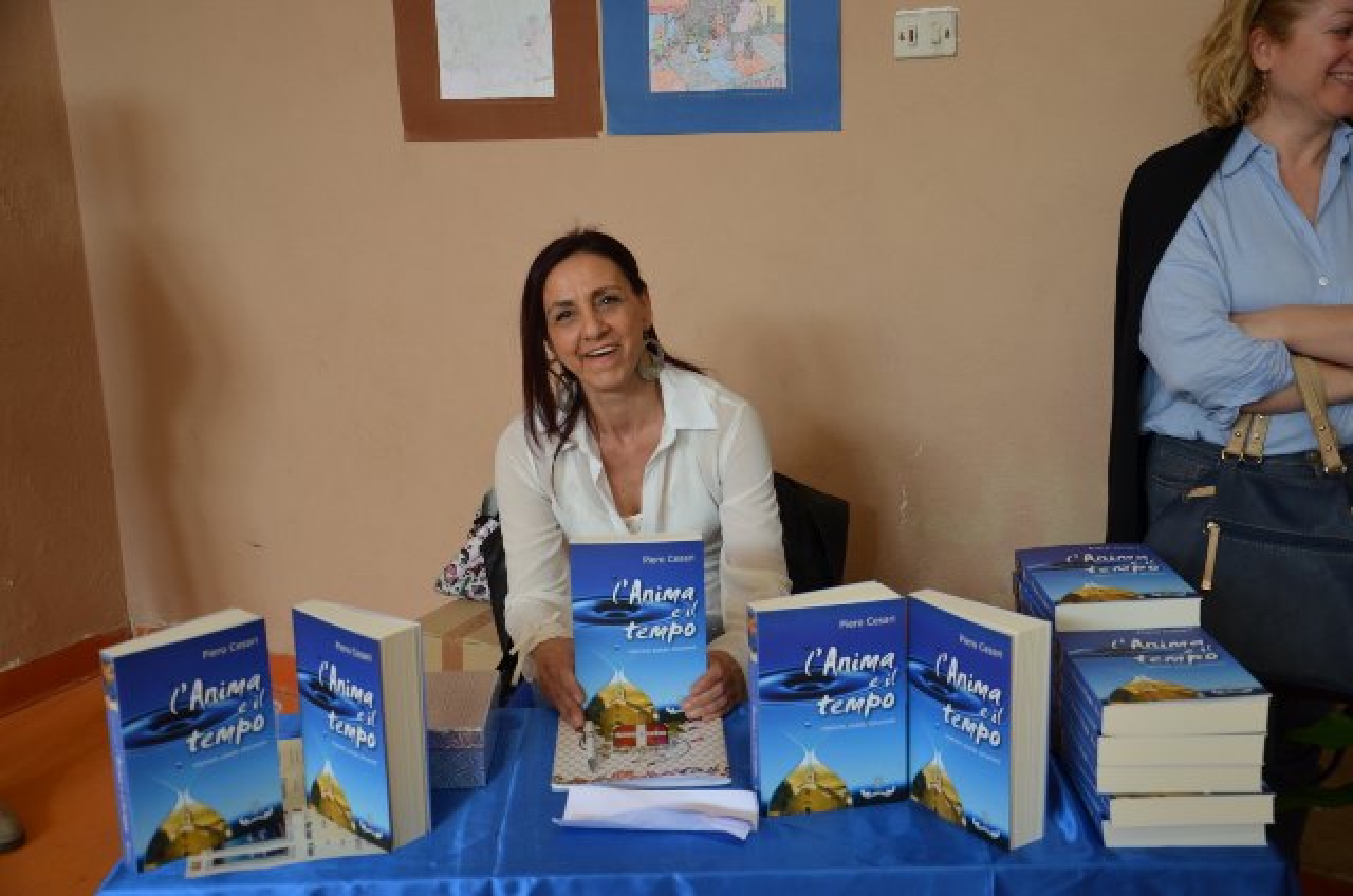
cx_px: 676
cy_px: 448
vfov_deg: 31.8
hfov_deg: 46.5
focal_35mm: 42
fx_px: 1575
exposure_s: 1/80
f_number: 4.5
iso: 400
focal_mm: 28
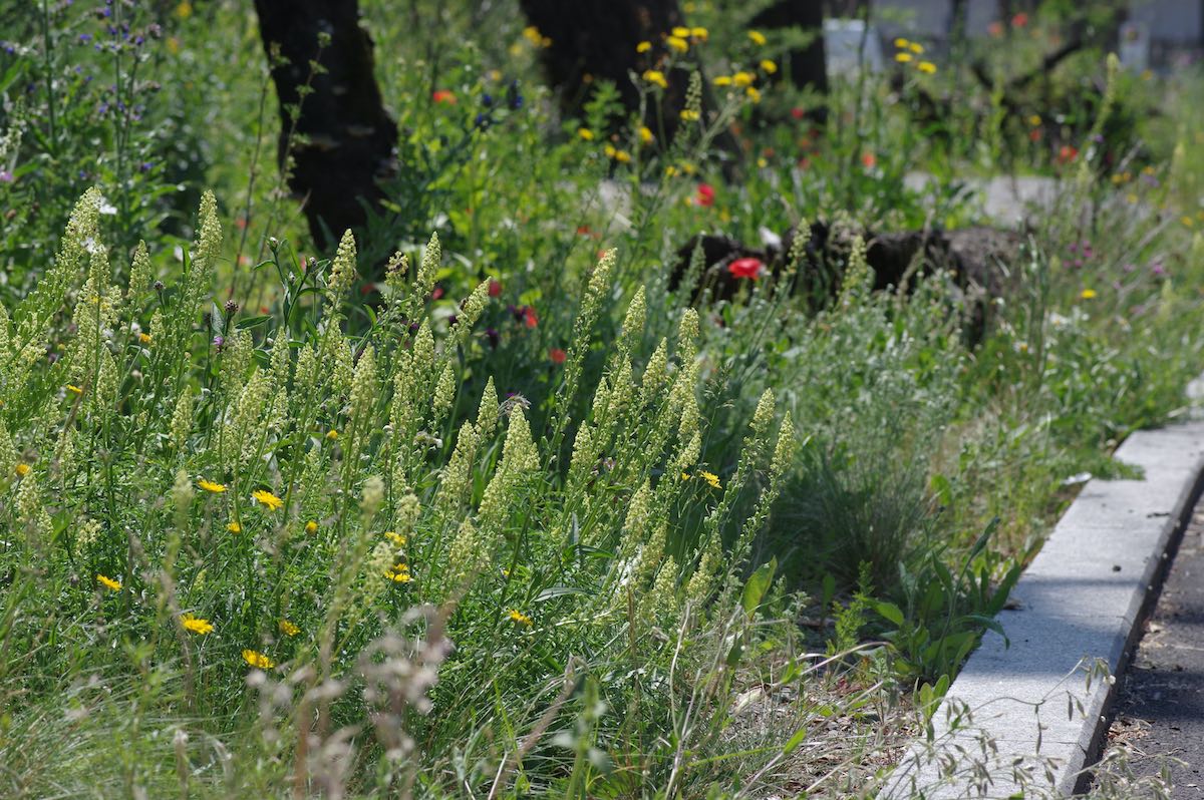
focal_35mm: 150
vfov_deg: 9.1
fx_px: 5012
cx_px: 602
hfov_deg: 13.7
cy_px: 400
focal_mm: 100
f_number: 9
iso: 400
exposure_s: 1/800
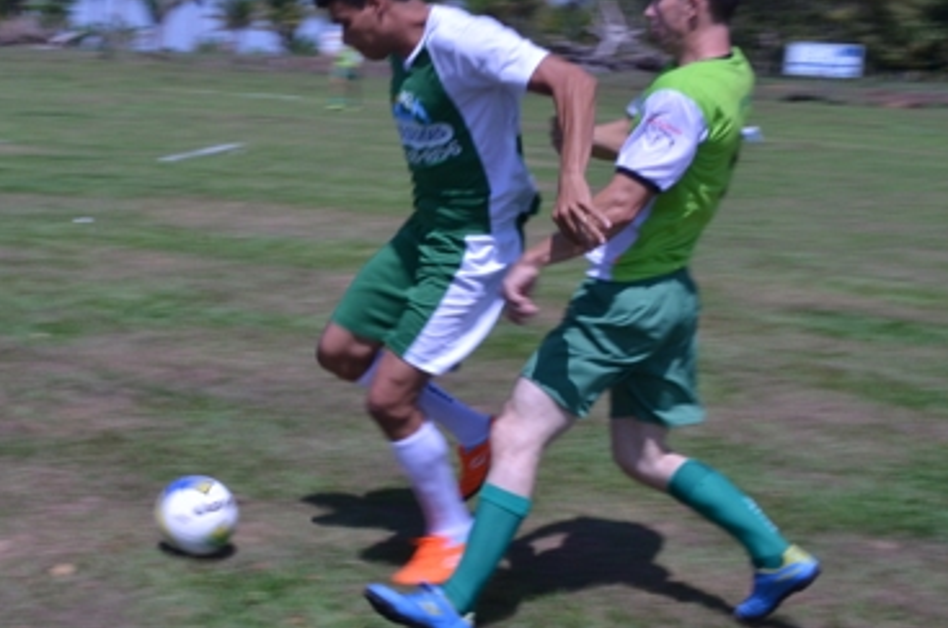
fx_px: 1787
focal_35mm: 68
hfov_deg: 28.9
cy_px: 305
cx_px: 160
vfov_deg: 19.9
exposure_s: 1/125
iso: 100
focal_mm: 26
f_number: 18
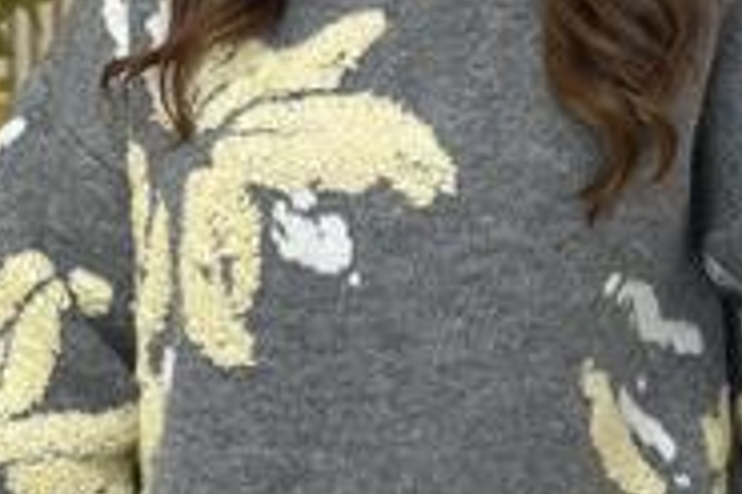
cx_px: 401
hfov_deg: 14.3
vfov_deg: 9.5
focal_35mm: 144
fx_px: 2965
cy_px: 295
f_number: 1.78
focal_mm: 6.86
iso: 80
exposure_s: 1/127
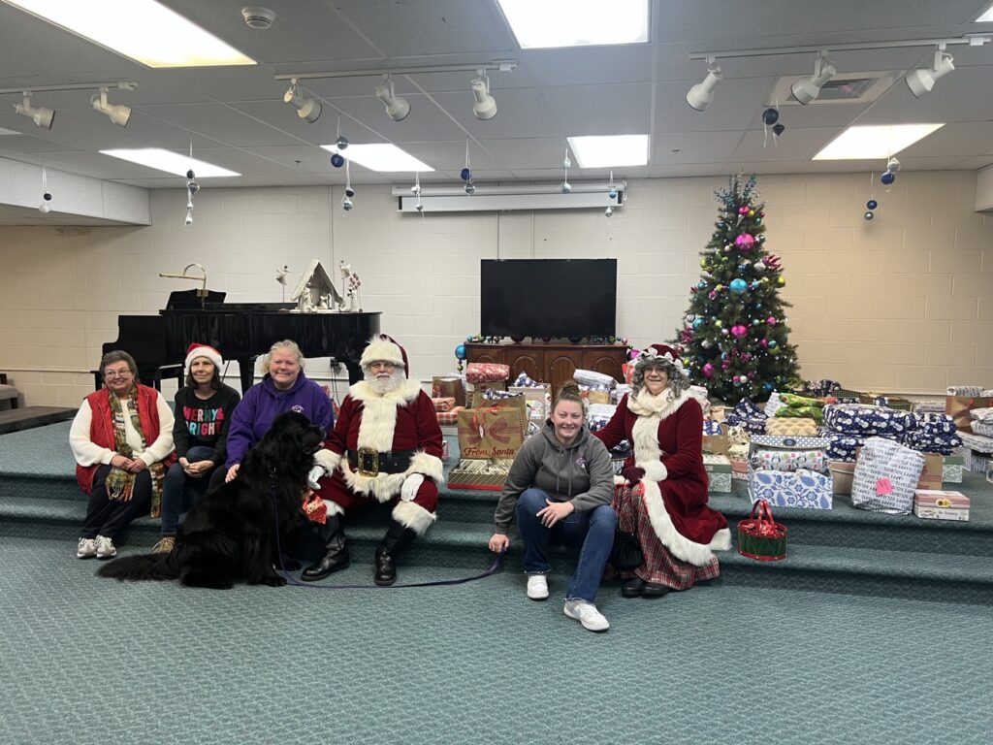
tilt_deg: -5.2
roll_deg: -0.6
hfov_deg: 67.3
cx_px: 496
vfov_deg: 53.1
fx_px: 746
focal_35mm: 26
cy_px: 372
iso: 80
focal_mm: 5.7
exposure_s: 1/60
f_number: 1.5
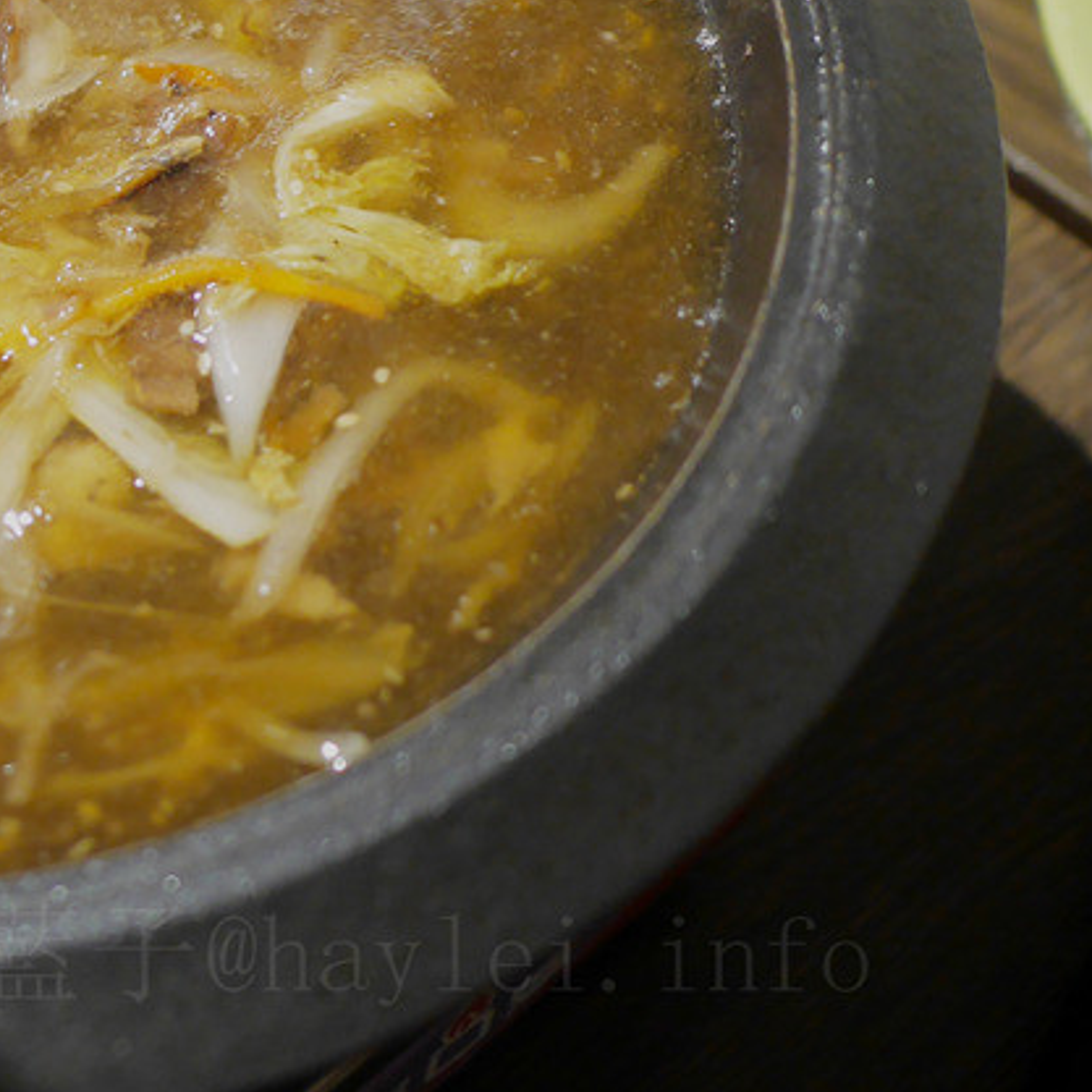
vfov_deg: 24.5
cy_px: 310
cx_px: -246
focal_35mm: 70
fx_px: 2498
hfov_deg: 22.5
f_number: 1.7
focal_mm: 15
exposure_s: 1/60
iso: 640
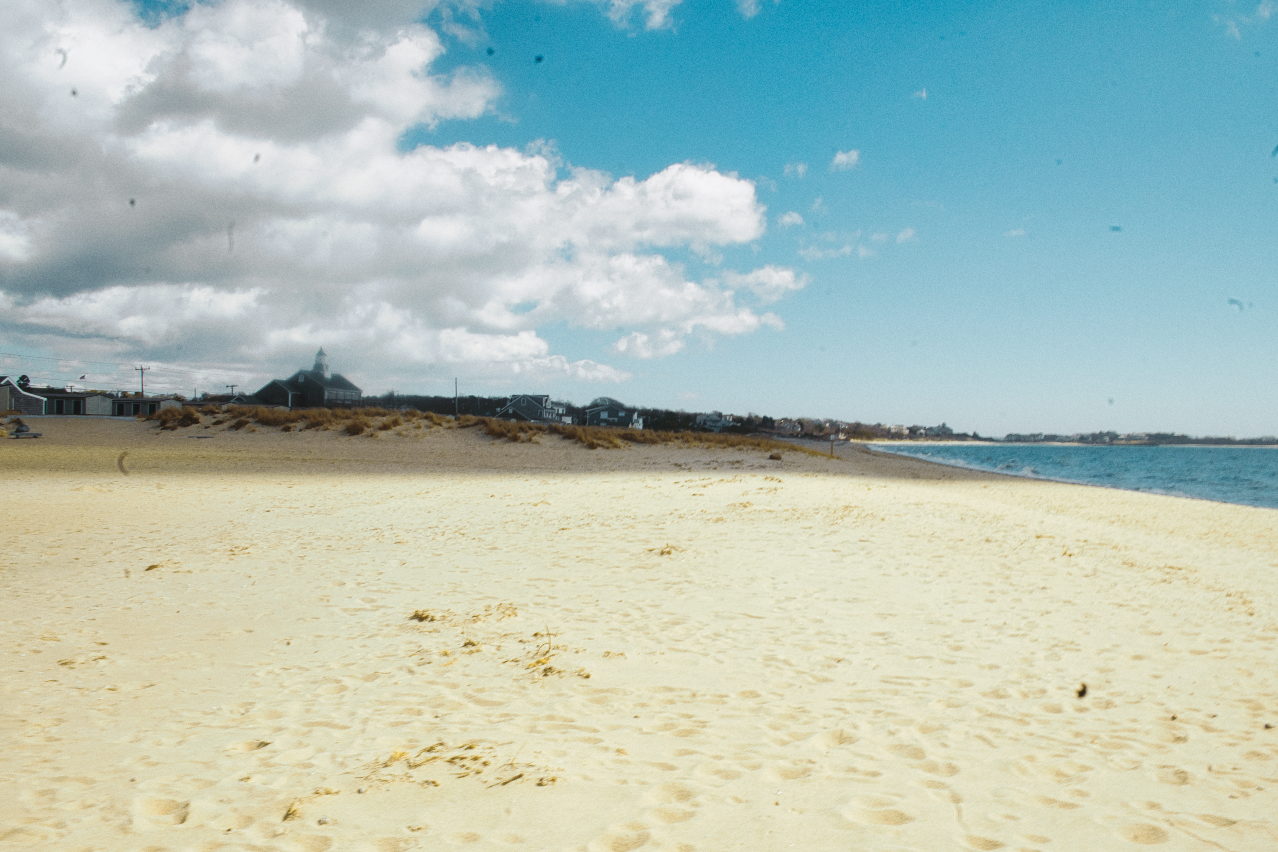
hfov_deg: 53.1
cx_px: 639
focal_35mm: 36
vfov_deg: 36.9
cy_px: 426
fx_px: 1278
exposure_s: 1/25
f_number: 22
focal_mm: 24
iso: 125
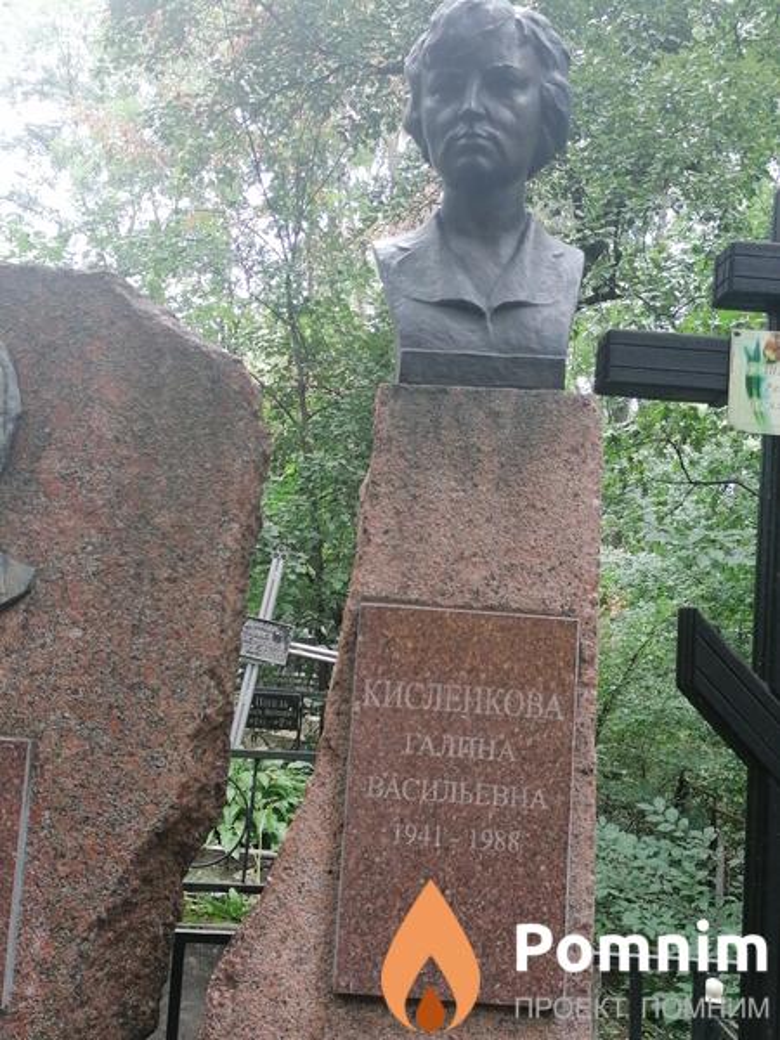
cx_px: 390
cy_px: 520
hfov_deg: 35.1
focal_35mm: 41
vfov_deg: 45.8
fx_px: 1232
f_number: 1.8
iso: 80
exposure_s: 1/50
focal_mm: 4.75
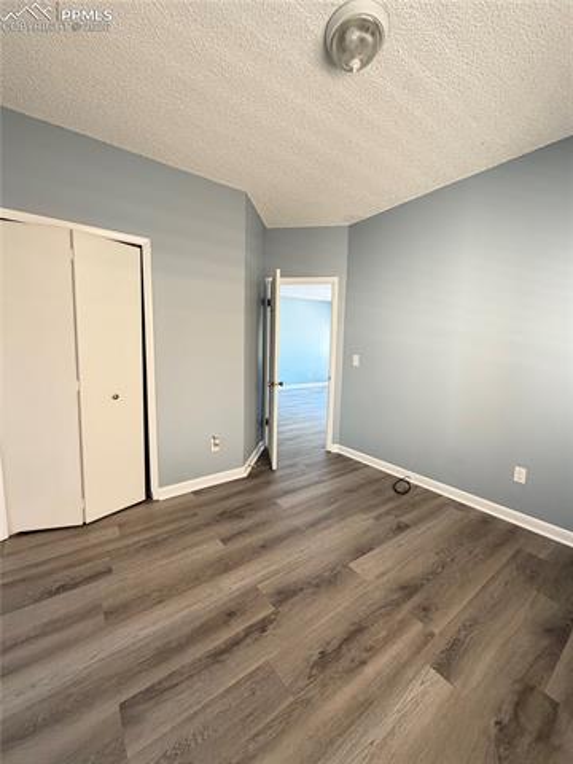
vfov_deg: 102.1
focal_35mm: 14
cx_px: 286
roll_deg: -1.0
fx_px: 309
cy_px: 382
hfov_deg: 85.7
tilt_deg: -6.9
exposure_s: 1/60
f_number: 2.2
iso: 320
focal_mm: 2.22
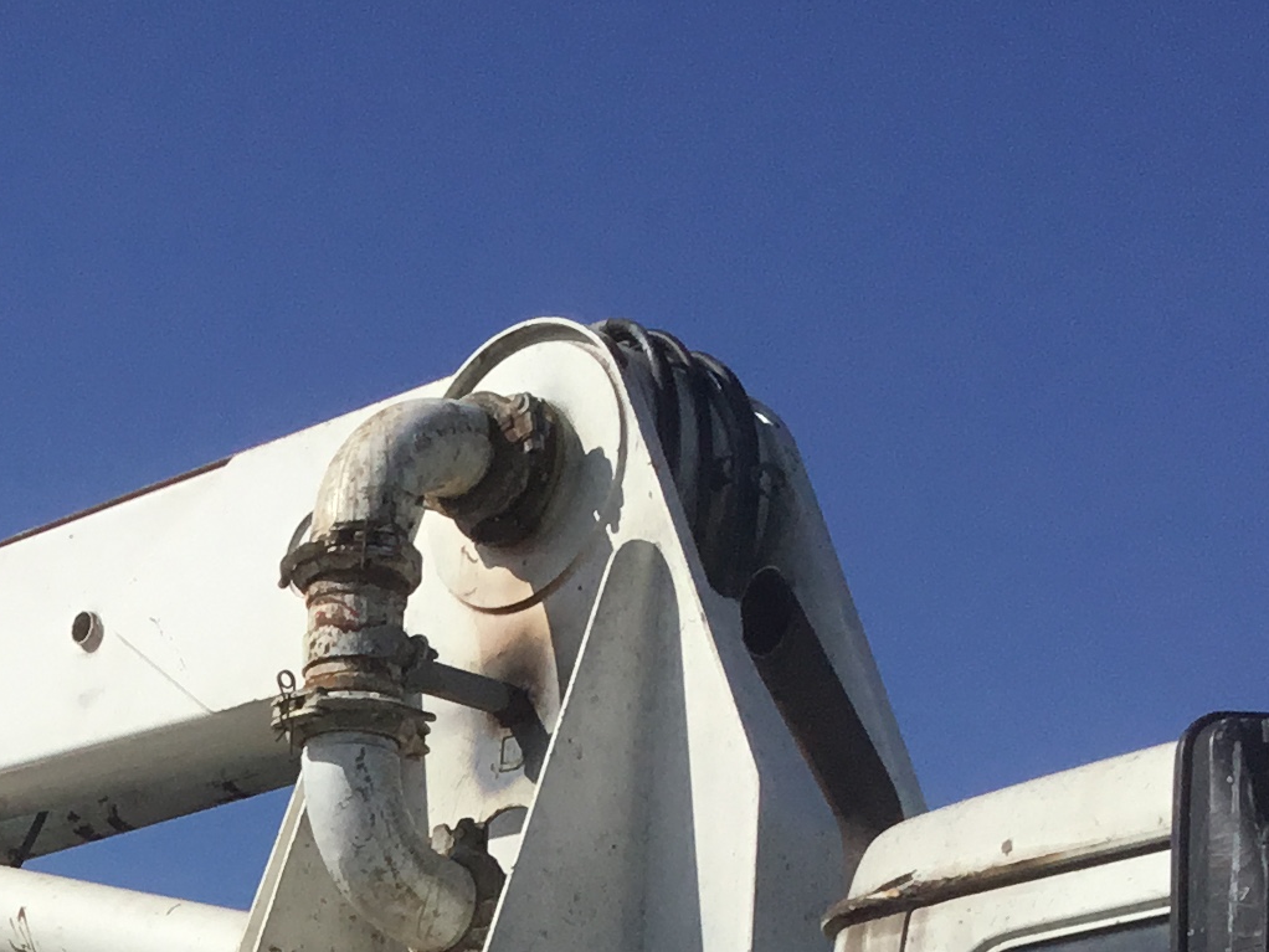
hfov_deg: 19.2
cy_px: 1498
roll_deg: -4.3
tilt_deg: +4.8
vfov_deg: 13.9
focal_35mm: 99
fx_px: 3630
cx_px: -57
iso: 25
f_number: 2.4
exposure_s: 1/3135
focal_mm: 3.3
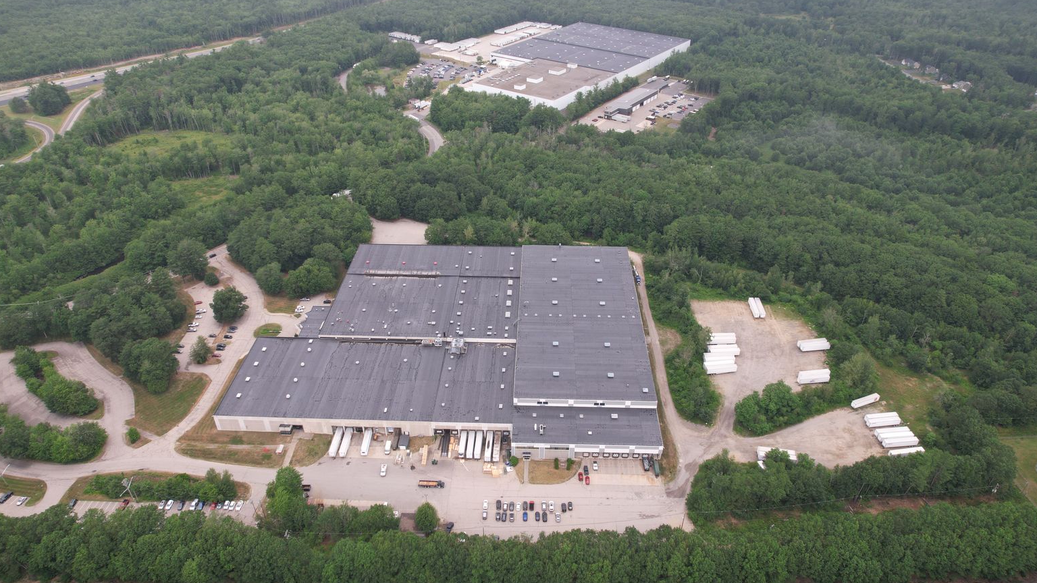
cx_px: 526
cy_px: 298
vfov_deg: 47.7
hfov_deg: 76.3
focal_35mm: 24
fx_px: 660
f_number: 2.8
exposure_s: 1/50
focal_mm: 8.38
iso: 100
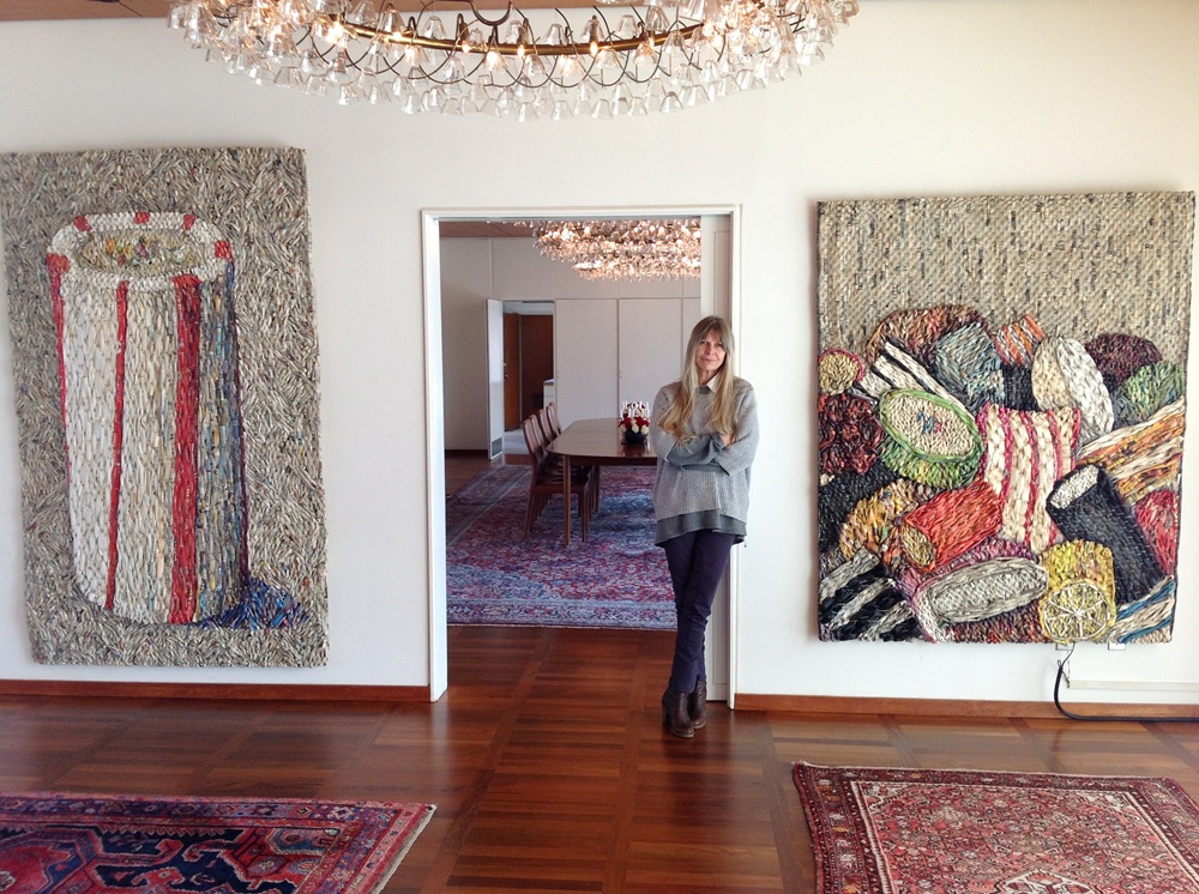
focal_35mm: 35
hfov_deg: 52.7
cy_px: 447
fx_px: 1210
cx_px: 600
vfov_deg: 40.6
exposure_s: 1/30
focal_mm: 4.28
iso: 64
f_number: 2.4
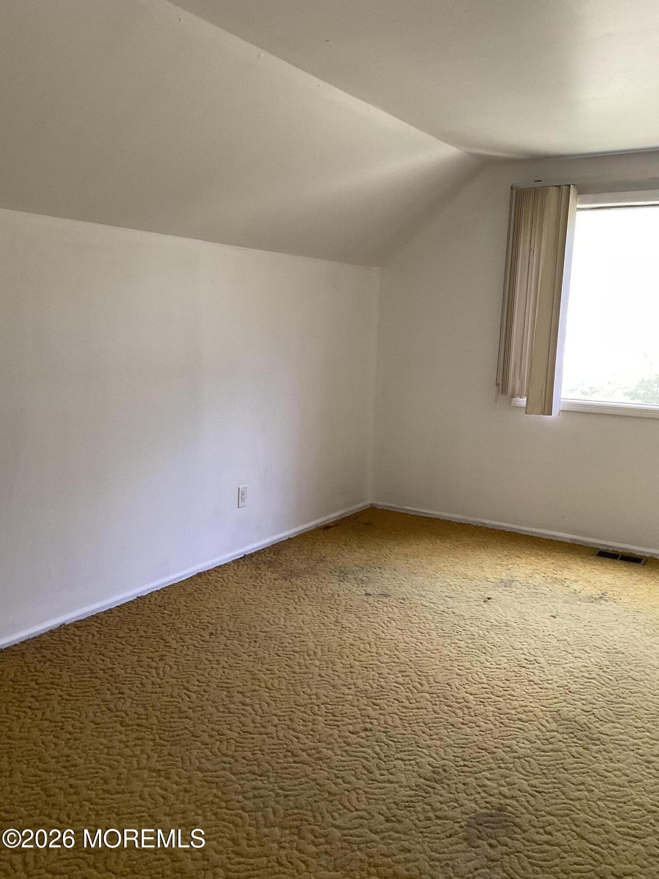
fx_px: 736
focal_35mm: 29
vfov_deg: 61.7
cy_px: 440
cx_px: 330
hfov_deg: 48.2
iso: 80
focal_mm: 3
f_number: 1.8
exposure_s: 1/60
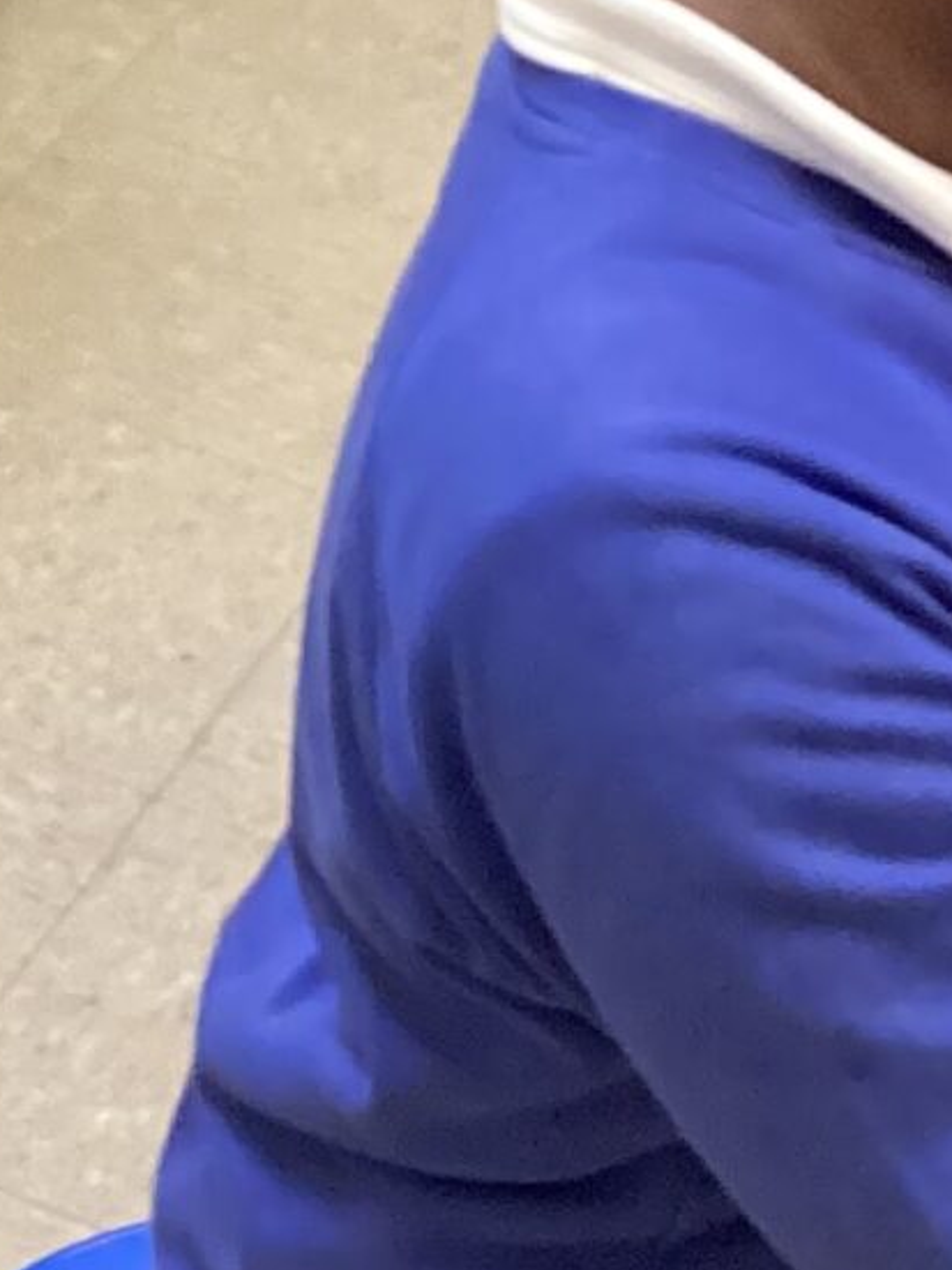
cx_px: -625
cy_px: -1275
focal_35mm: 144
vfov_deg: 12.2
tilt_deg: -15.2
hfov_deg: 9.9
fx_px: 5282
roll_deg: -1.1
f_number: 2.4
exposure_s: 1/50
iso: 250
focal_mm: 3.3
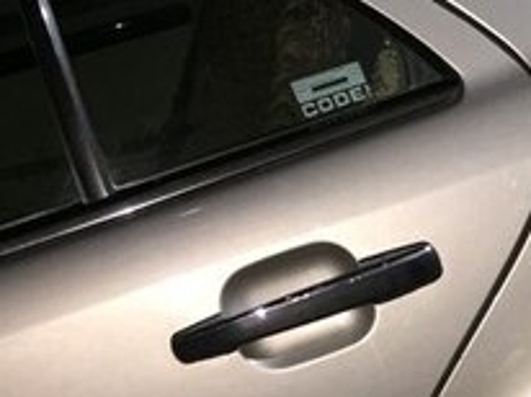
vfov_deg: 15.6
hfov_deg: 18.4
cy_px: 391
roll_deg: +11.2
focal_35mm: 93
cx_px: 830
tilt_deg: -25.2
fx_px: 1425
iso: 160
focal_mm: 4.15
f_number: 2.2
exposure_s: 1/17
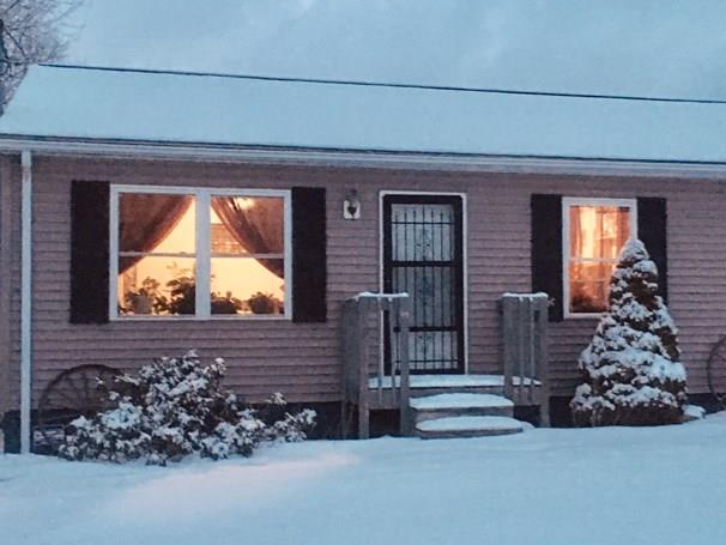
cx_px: 403
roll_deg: +0.7
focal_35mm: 49
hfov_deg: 38.8
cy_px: 297
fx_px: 1028
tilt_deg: +0.9
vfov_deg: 29.7
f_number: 2.2
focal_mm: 4.15
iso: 500
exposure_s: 1/15
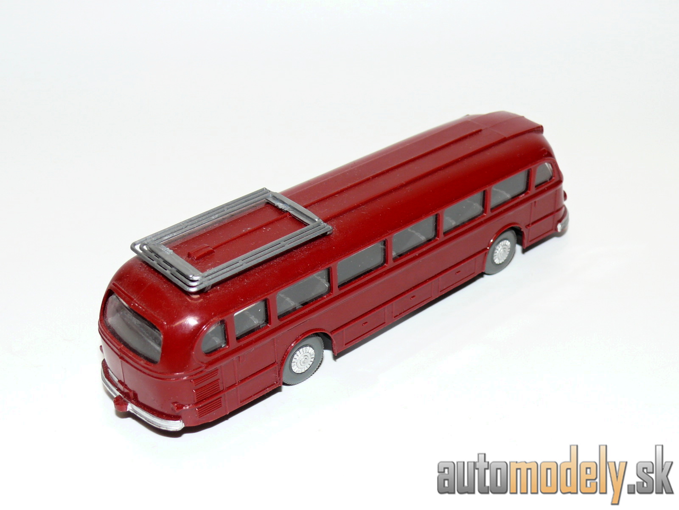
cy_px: 255
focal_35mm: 57
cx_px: 340
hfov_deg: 33.8
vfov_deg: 25.7
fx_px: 1118
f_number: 4
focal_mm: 9.9
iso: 100
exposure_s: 1/30
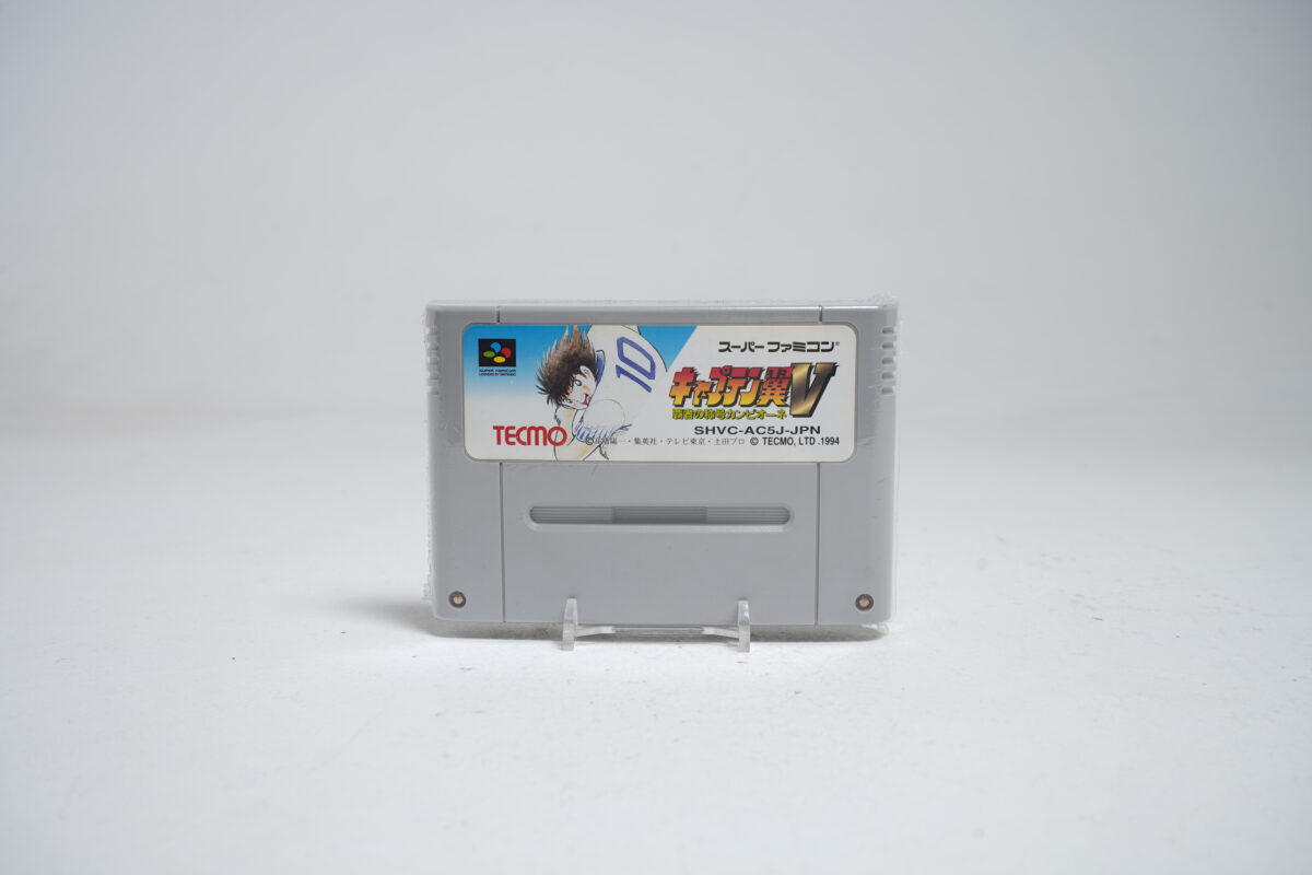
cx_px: 656
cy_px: 438
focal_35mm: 35
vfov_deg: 37.9
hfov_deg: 54.4
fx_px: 1275
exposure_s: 1/2.5
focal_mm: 35
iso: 64
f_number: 9
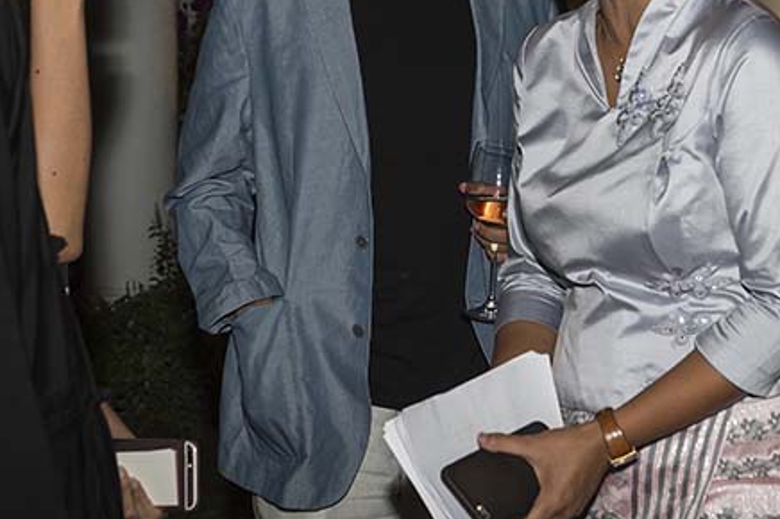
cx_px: 483
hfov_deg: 23.1
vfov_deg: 15.2
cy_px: 8
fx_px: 1905
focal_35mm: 88
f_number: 5.6
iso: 400
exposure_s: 1/60
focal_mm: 40
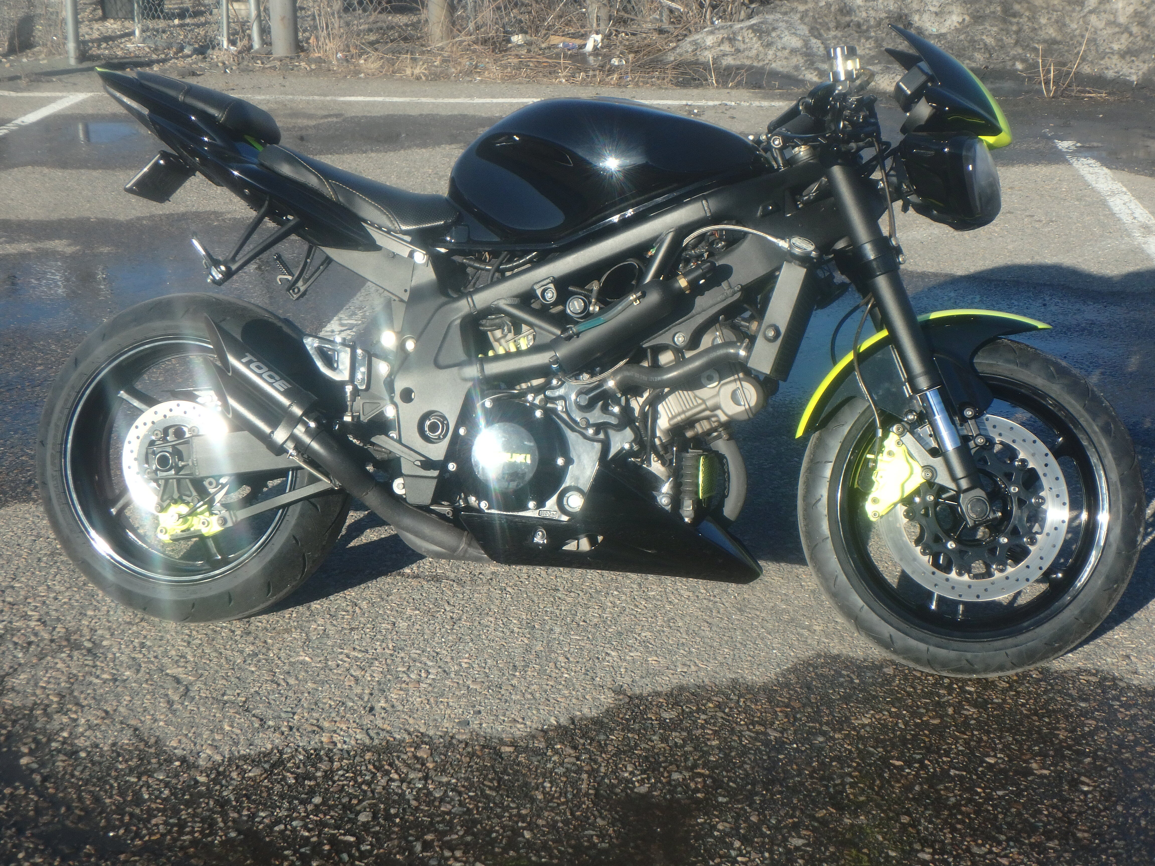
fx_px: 1635
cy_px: 433
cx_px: 578
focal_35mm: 49
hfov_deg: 38.9
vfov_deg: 29.7
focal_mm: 8.7
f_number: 5.2
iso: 125
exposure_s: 1/320
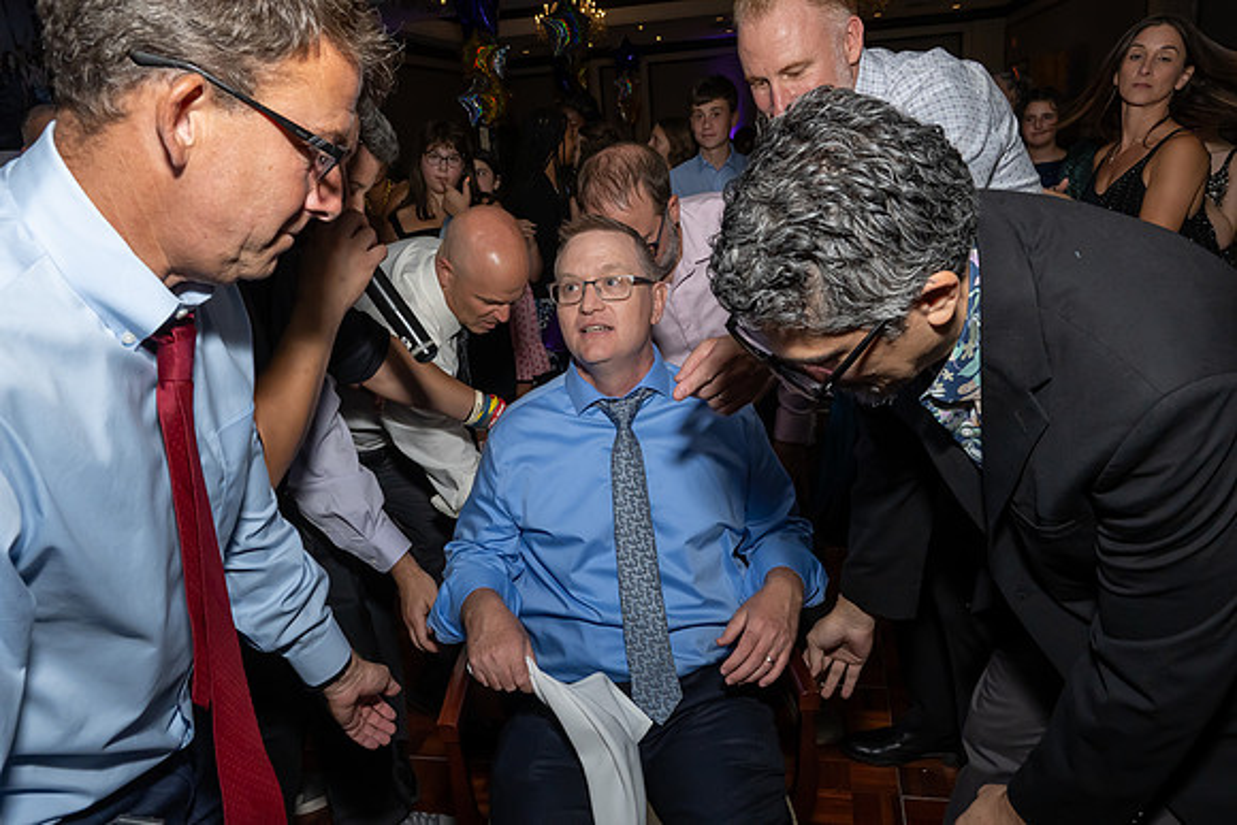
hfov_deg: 71.5
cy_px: 412
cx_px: 618
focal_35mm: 25
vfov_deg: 51.3
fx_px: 860
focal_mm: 17
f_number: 8
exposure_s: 1/250
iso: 1000
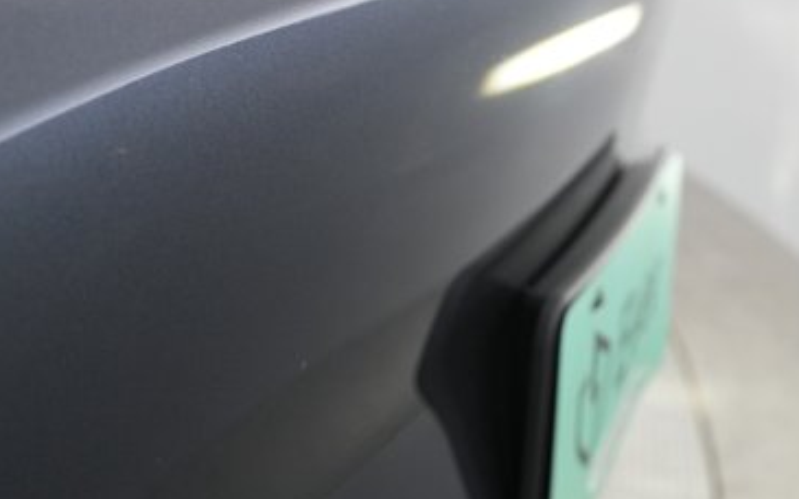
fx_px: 1089
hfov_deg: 40.0
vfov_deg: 25.8
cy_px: 241
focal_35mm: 50
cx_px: 503
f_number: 4.5
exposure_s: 1/100
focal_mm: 28
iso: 2500
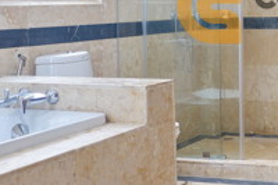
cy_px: 7
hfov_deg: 25.0
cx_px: 342
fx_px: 556
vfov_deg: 18.5
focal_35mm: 72
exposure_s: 1/45
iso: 200
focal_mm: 16
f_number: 3.5
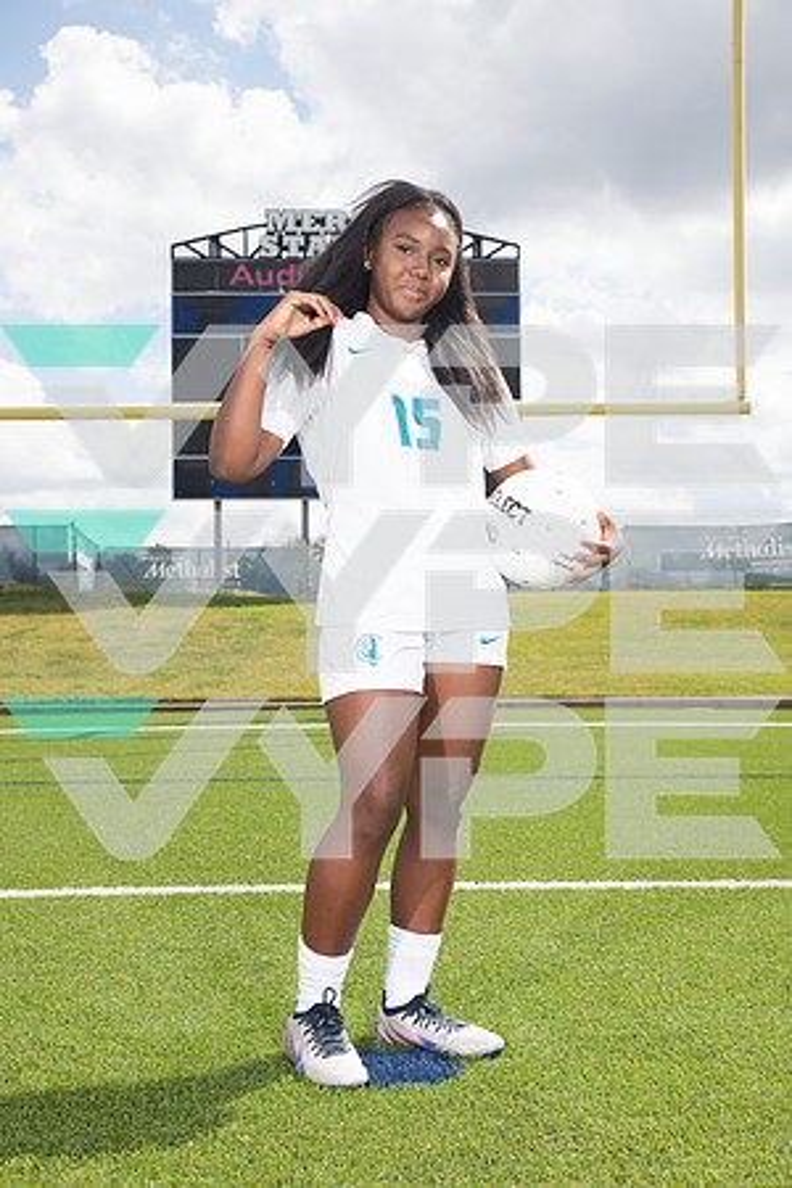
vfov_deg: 42.7
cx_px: 396
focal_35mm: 46
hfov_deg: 29.2
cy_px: 594
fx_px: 1518
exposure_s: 1/400
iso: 125
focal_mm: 46
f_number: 7.1
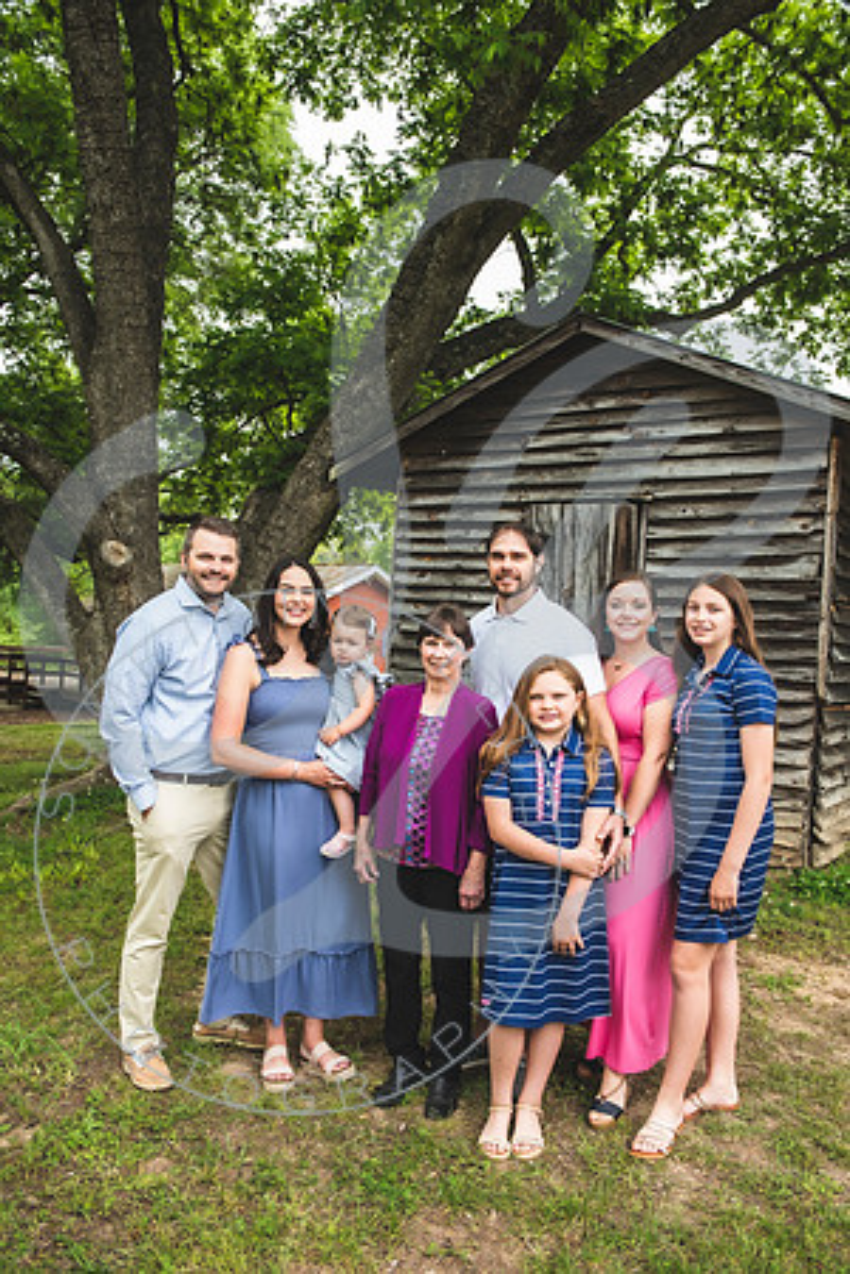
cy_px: 637
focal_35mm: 28
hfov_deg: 46.4
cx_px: 425
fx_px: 992
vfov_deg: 65.5
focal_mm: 28
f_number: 5.6
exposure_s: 1/200
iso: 250
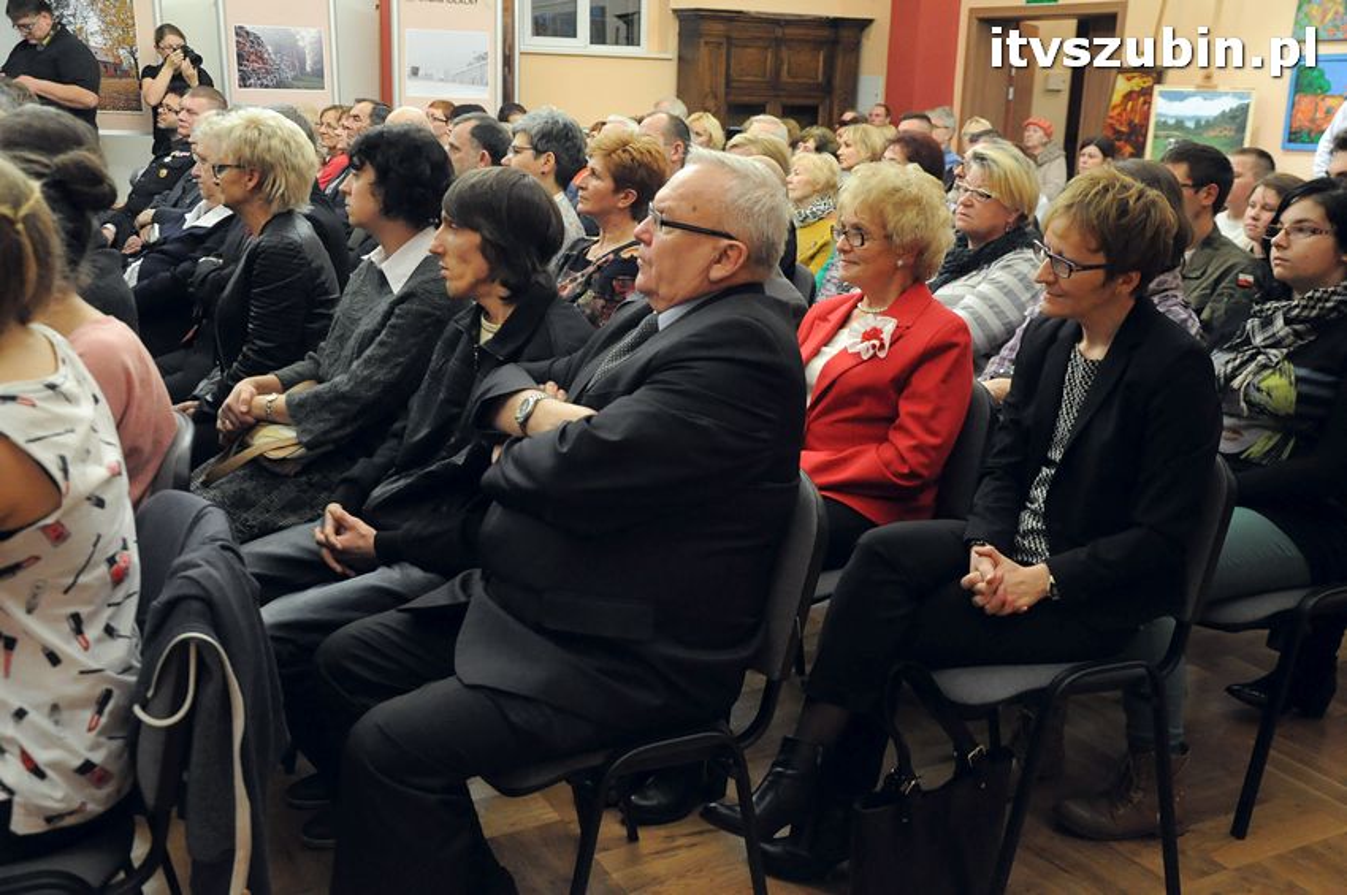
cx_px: 674
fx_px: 1346
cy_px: 448
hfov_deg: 53.2
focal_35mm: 36
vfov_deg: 36.8
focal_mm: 24
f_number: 4.5
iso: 2500
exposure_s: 1/80
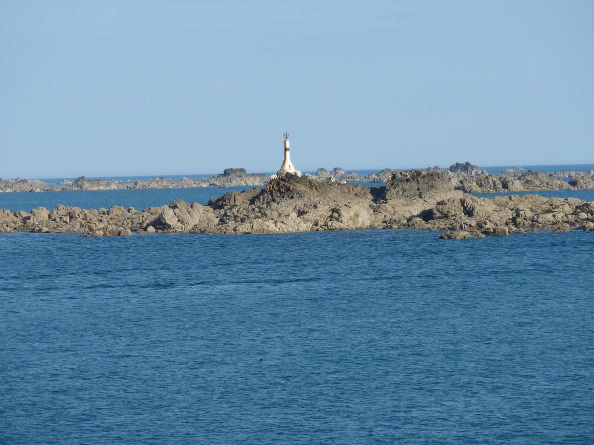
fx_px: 3123
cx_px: 297
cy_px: 222
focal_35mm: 182
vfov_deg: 8.2
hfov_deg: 10.9
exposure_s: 1/500
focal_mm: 29.9
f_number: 4.5
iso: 100
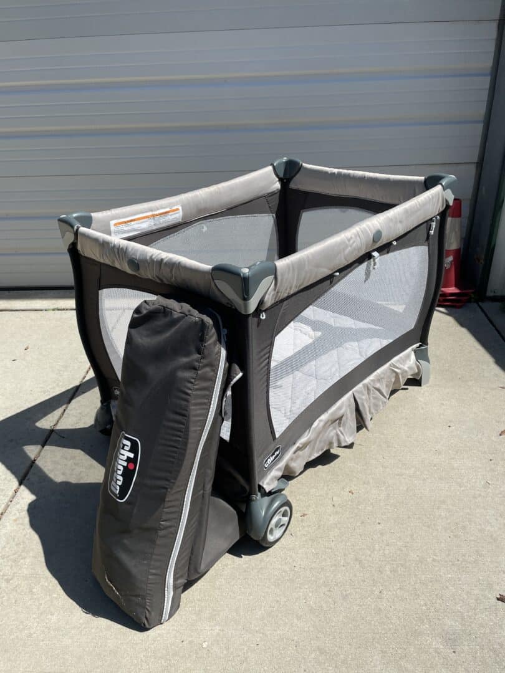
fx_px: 506
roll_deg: +2.9
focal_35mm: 26
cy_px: 336
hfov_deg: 53.1
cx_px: 252
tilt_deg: -25.3
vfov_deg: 67.3
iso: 50
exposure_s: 1/4651
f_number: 1.6
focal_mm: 4.2
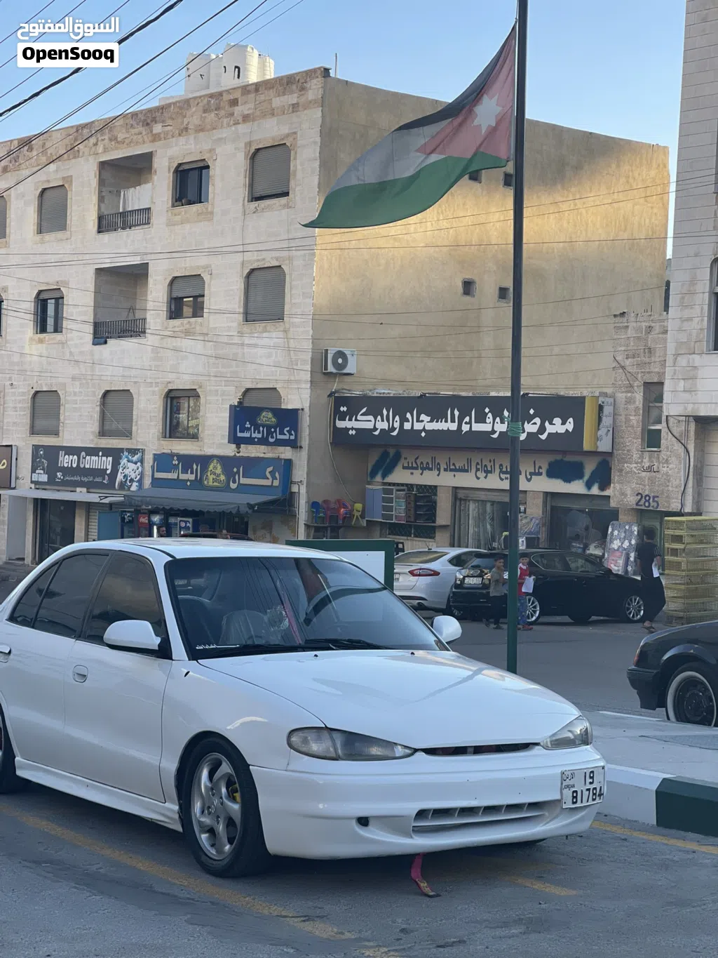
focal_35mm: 64
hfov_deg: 22.9
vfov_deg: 30.3
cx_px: 359
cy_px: 479
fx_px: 1770
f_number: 2.2
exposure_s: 1/354
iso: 32
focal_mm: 7.5
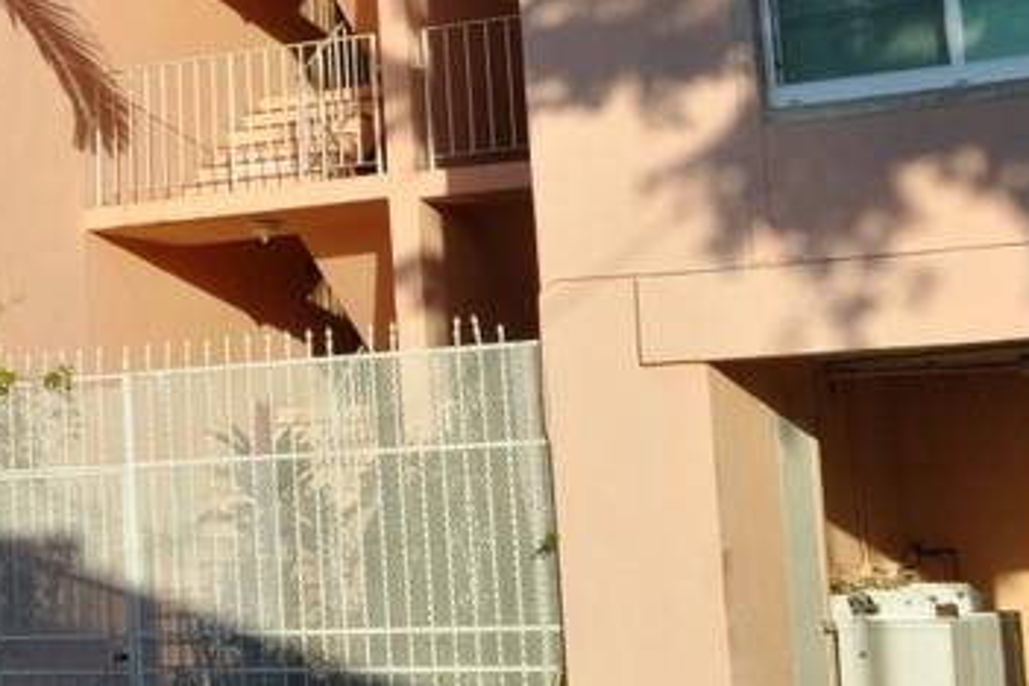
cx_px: 29
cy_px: -23
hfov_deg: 23.8
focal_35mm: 82
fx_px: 2344
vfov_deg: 16.3
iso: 220
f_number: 5.6
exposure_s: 1/125
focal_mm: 24
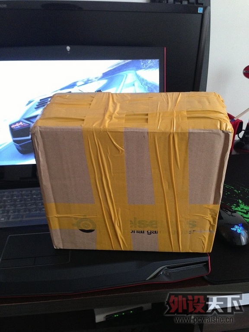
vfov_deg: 55.4
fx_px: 317
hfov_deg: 42.9
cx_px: 124
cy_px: 166
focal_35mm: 33
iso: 320
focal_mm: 4.13
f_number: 2.4
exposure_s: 1/20
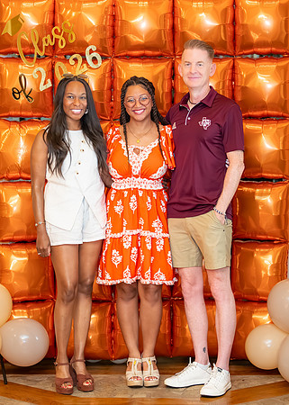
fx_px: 1004
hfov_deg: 16.4
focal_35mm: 87
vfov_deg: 22.8
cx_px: 138
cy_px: 210
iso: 1000
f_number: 1.2
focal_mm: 50
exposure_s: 1/400
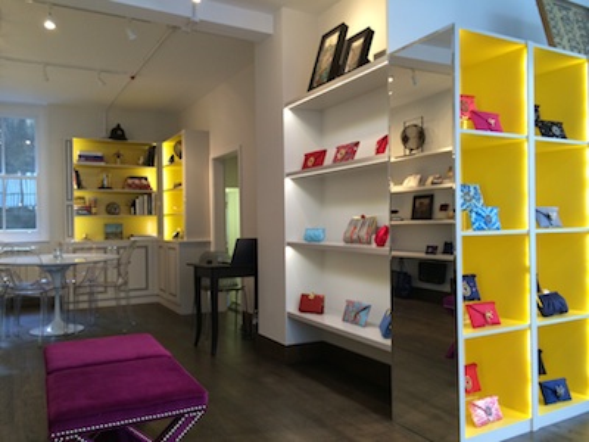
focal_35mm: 30
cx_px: 294
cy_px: 221
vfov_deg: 46.8
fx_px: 510
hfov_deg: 60.0
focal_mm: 4.12
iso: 100
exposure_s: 1/33
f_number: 2.2
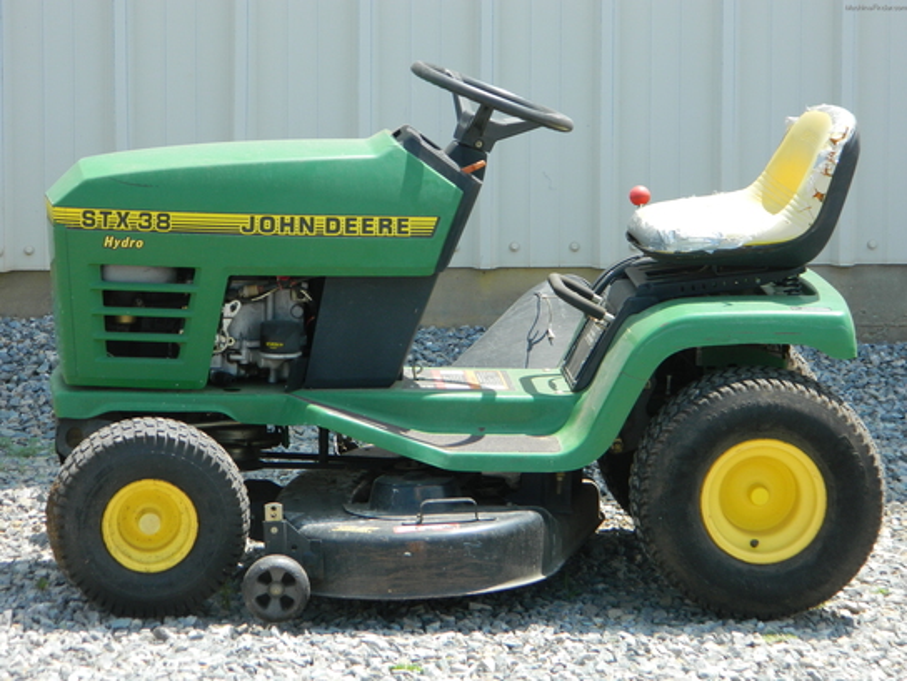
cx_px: 454
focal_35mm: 150
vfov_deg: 9.9
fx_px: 3930
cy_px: 340
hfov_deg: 13.2
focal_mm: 27
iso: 80
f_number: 4.9
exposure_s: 1/200
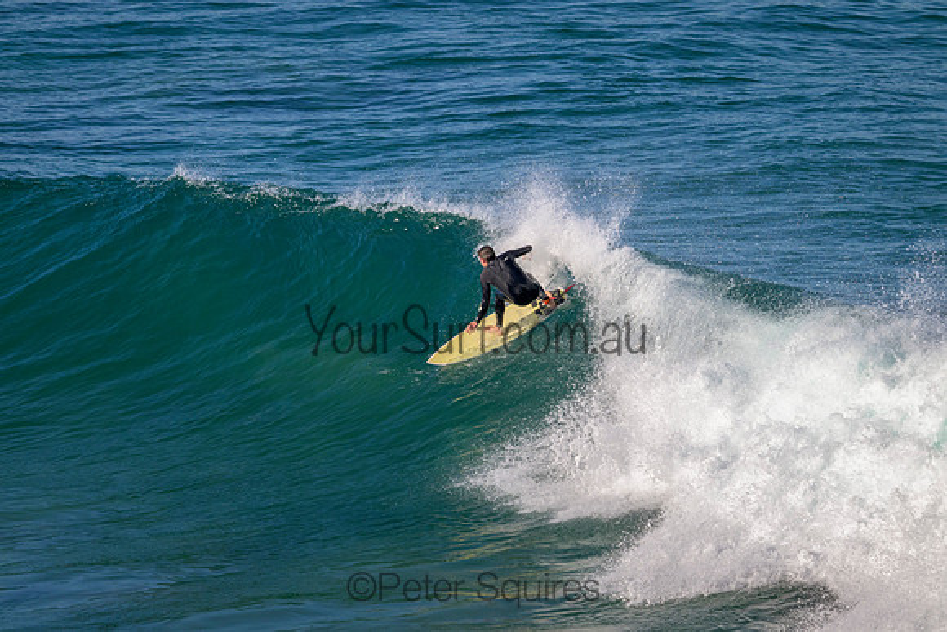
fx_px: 11314
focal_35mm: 430
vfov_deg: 3.2
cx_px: 474
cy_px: 316
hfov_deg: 4.8
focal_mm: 430
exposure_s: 1/2000
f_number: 11
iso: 1250
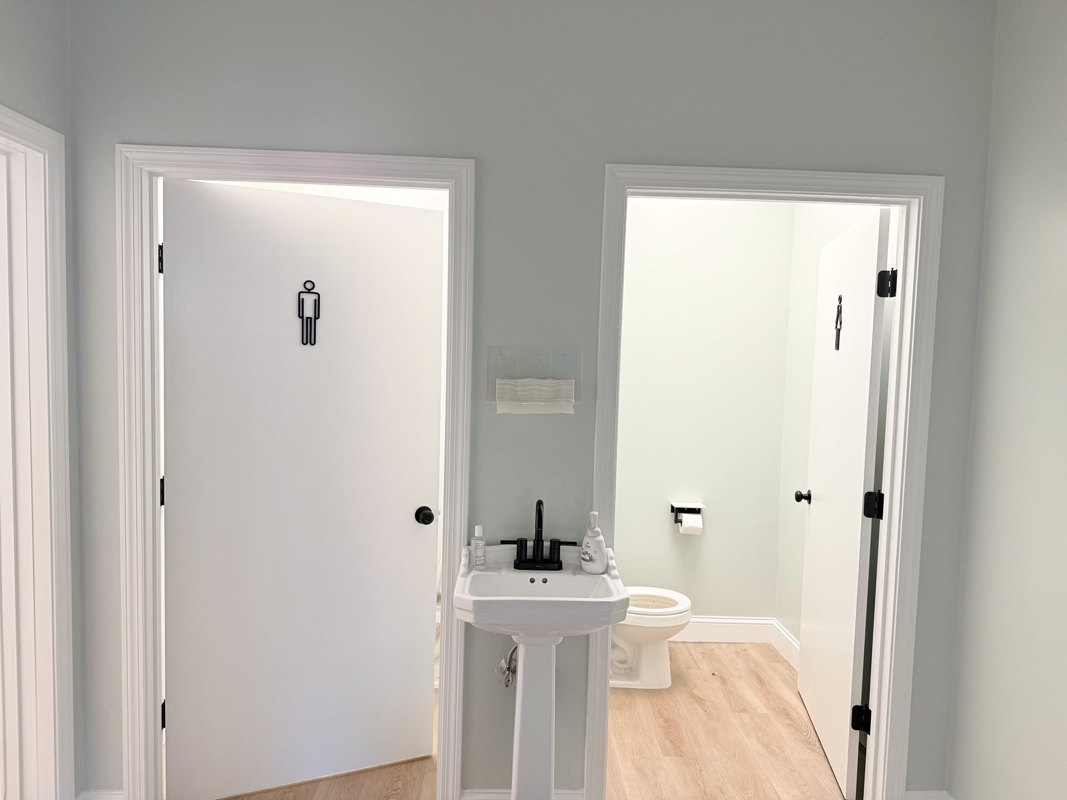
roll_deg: -1.3
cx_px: 534
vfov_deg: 56.8
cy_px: 400
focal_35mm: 24
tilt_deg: -3.2
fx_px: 740
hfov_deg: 71.6
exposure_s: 1/120
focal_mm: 6.76
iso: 160
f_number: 1.78
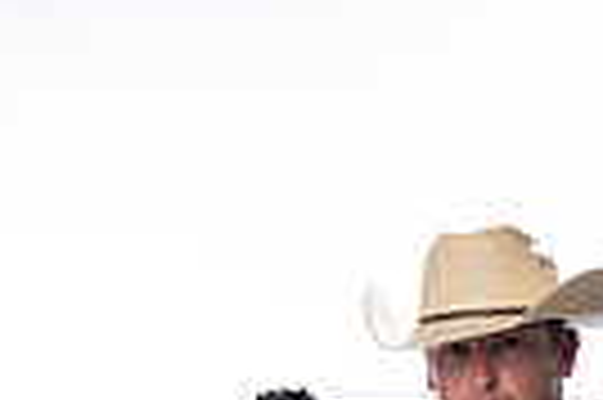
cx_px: 513
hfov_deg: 14.5
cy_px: 993
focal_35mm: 141
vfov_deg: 8.7
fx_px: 2359
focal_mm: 42
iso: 400
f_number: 4
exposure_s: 1/250
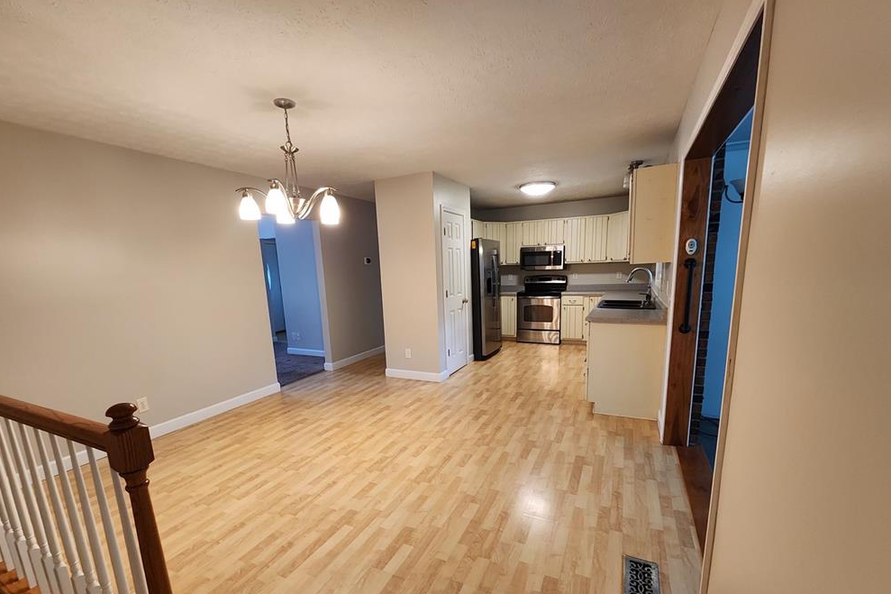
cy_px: 336
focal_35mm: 14
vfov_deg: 80.8
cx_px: 442
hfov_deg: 104.3
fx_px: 346
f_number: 2.2
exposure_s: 1/60
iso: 250
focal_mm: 2.2
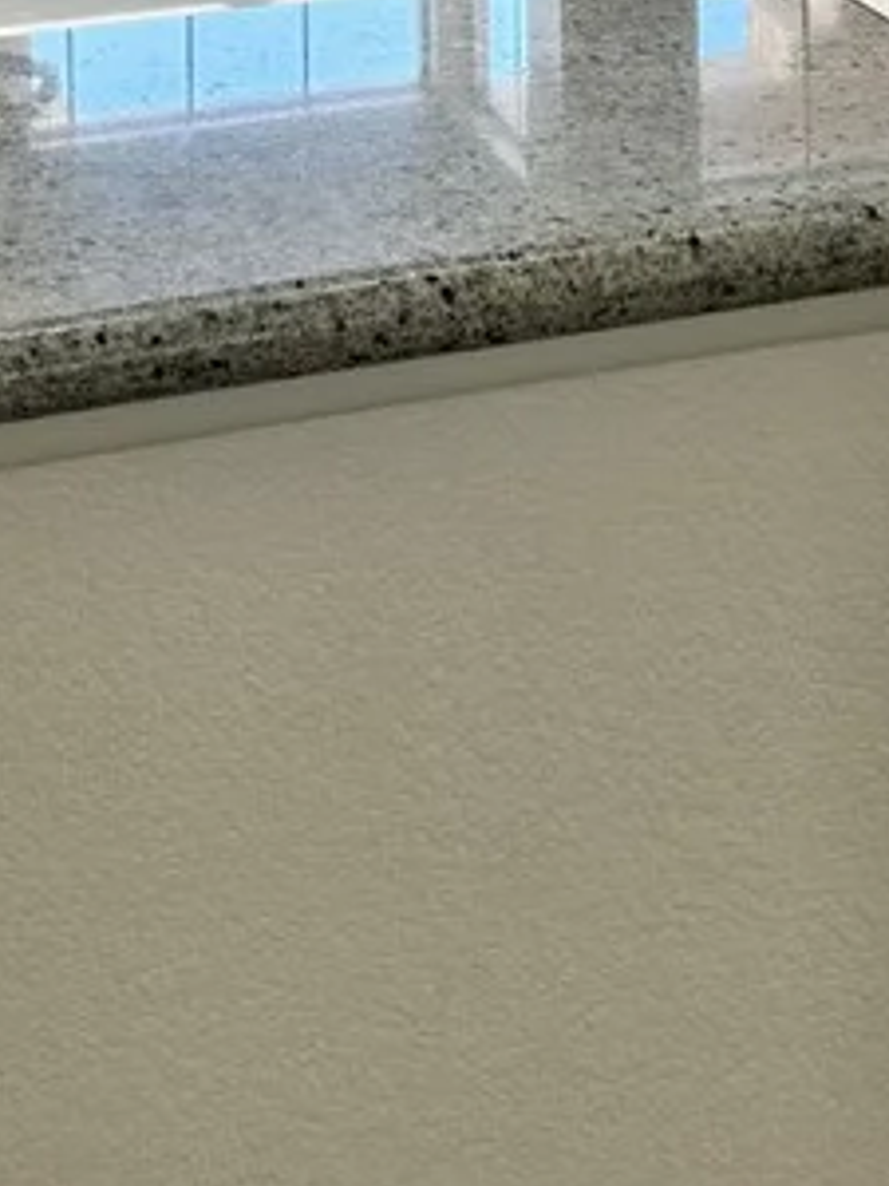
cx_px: 439
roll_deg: +0.3
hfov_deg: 18.0
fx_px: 2808
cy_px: -510
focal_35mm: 82
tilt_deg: -3.8
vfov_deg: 20.8
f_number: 1.78
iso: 80
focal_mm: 6.86
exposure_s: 1/163
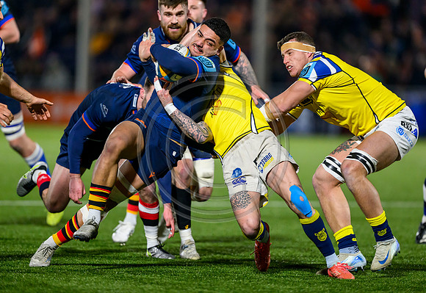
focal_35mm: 409
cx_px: 206
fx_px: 4884
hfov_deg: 5.0
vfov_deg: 3.4
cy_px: 146
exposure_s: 1/1250
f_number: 3.2
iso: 5000
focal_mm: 400
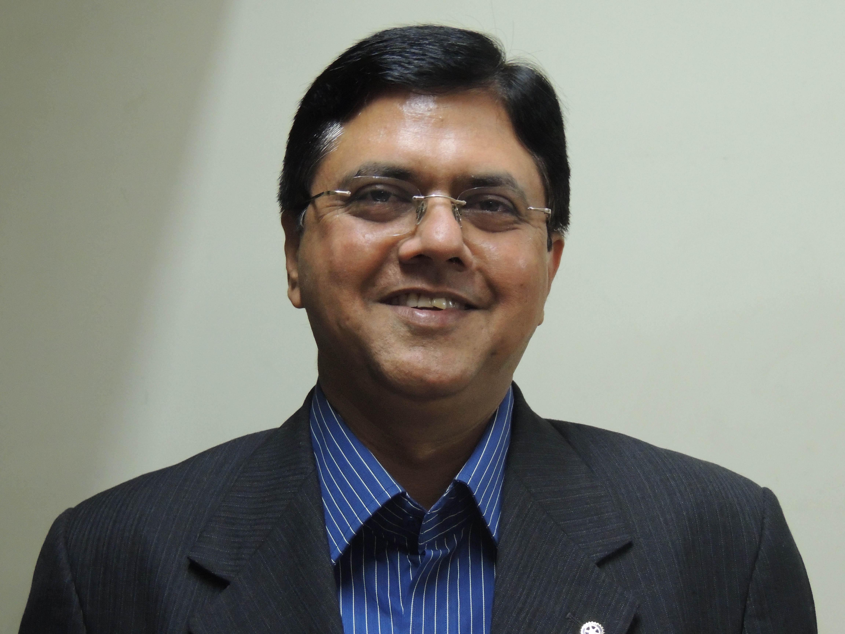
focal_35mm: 75
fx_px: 1831
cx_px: 422
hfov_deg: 26.0
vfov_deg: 19.6
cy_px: 317
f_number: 3.9
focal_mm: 13.3
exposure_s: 1/13
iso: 800
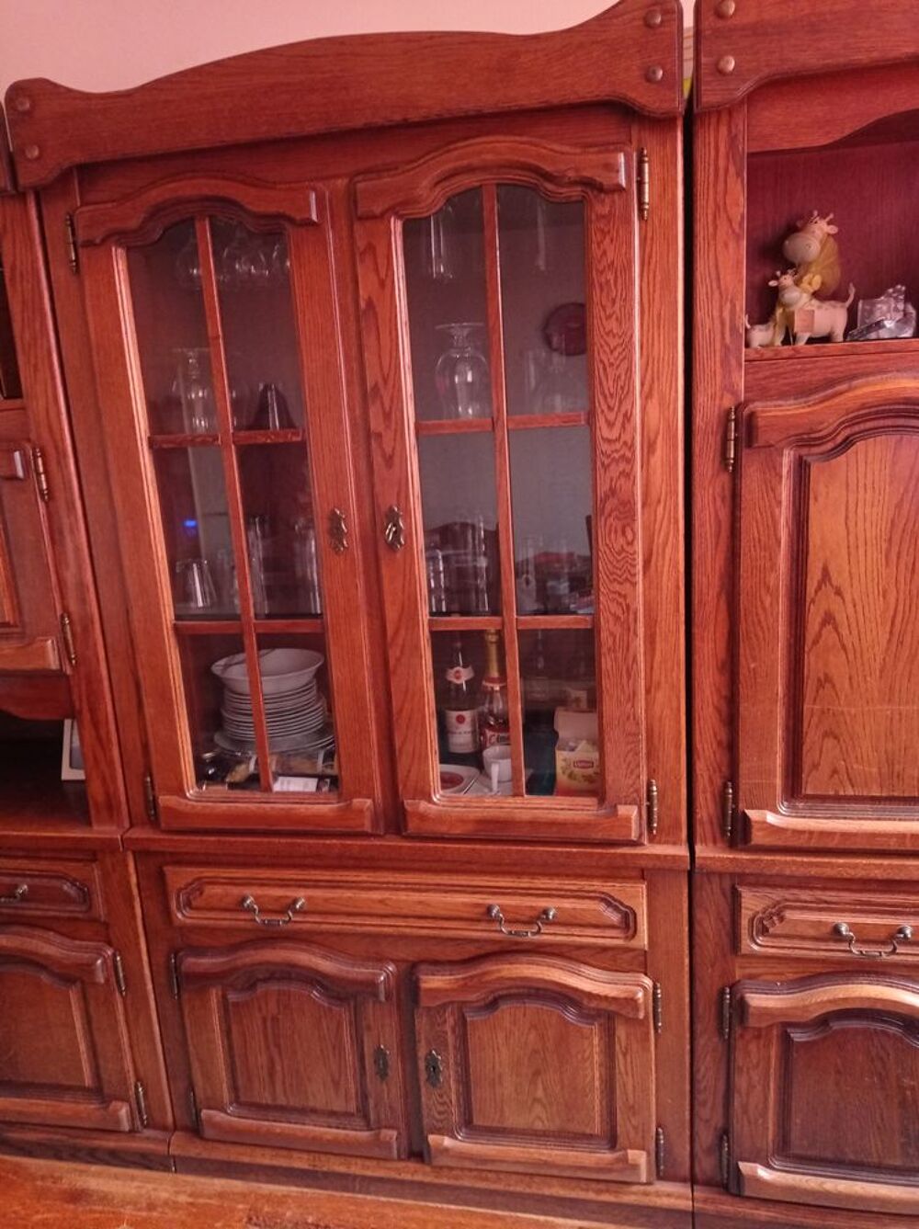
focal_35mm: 28
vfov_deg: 63.5
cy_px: 614
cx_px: 460
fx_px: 993
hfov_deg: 49.7
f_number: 1.79
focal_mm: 4.74
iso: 750
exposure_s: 1/16.7
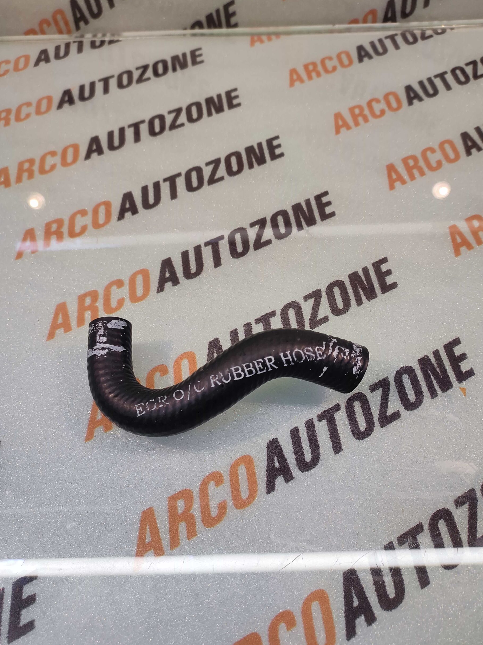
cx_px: 246
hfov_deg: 71.5
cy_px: 318
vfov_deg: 87.8
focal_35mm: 18
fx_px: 335
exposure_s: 1/33
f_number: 1.79
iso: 89
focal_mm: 4.74
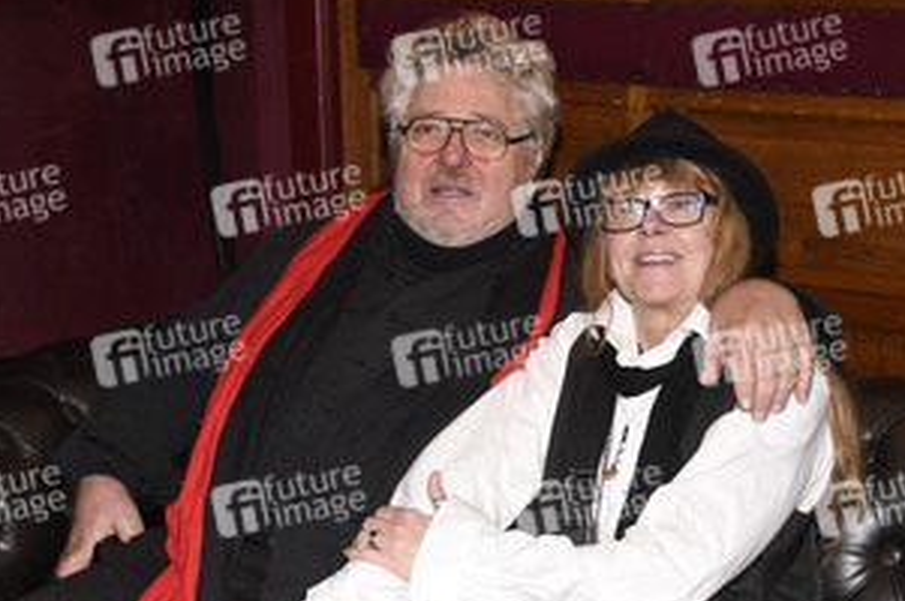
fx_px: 1883
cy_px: 427
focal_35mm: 75
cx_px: 510
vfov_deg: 18.1
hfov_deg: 27.0
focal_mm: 50
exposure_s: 1/60
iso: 2500
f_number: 6.3
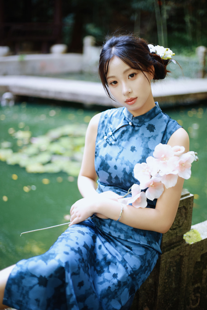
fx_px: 423
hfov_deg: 27.5
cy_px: 155
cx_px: 104
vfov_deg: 40.3
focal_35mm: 49
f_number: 1.8
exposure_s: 1/125
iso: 500
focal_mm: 50
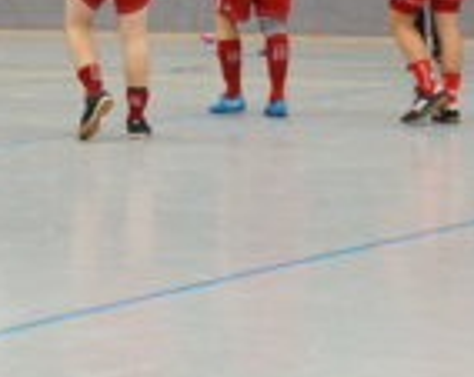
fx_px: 3056
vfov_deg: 7.0
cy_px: -57
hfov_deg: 8.7
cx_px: -124
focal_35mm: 218
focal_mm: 55
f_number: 5.6
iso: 2000
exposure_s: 1/100
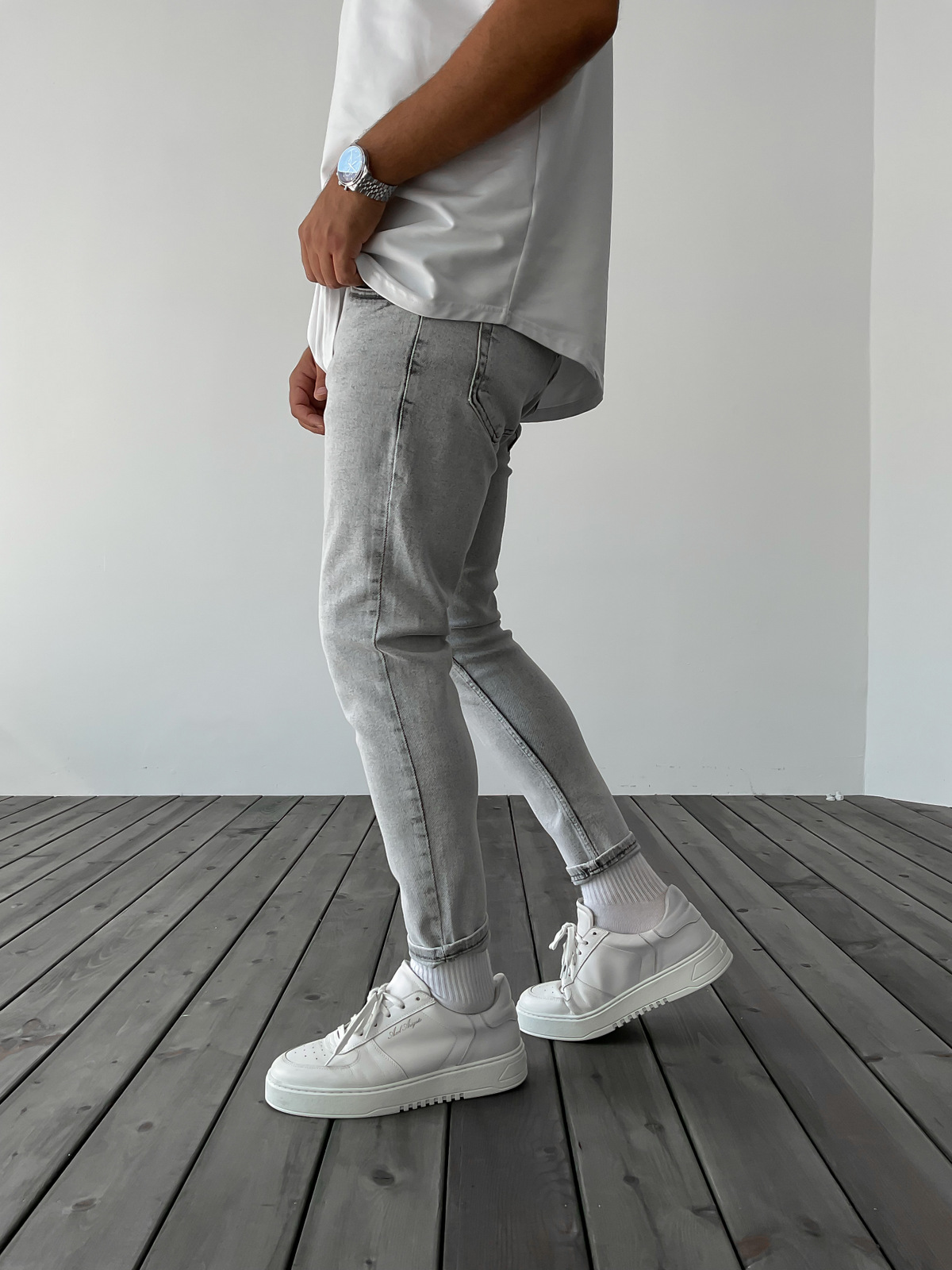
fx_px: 1063
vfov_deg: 61.7
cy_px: 635
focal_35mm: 29
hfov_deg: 48.2
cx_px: 476
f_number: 1.8
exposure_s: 1/210
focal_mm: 3
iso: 16
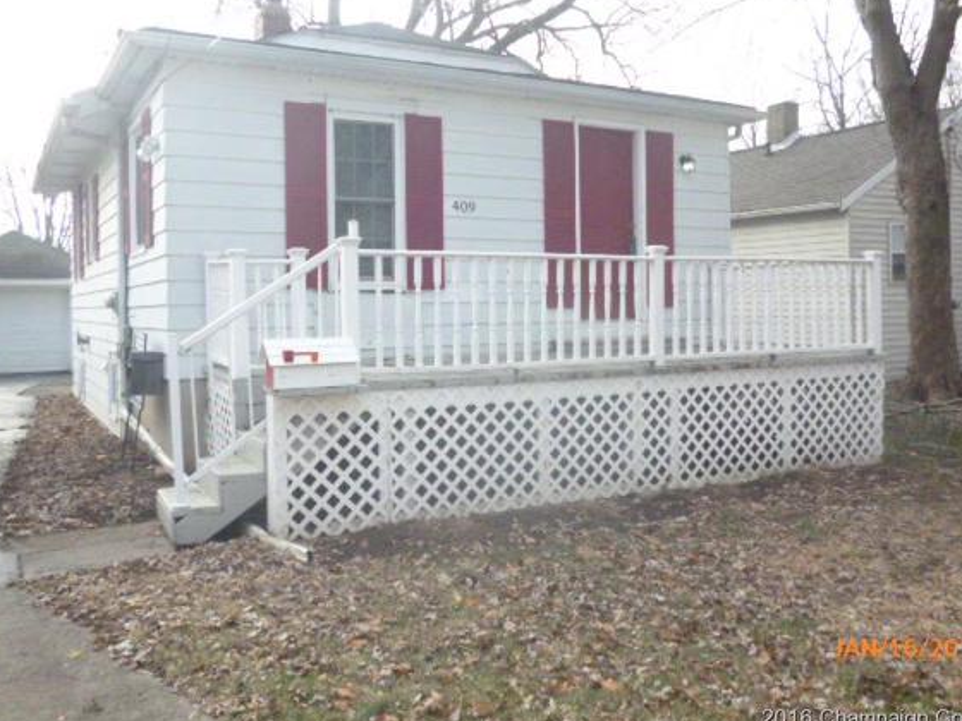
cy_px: 318
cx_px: 507
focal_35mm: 32
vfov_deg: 44.1
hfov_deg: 56.8
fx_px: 889
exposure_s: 1/200
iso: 800
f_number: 9
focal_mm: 5
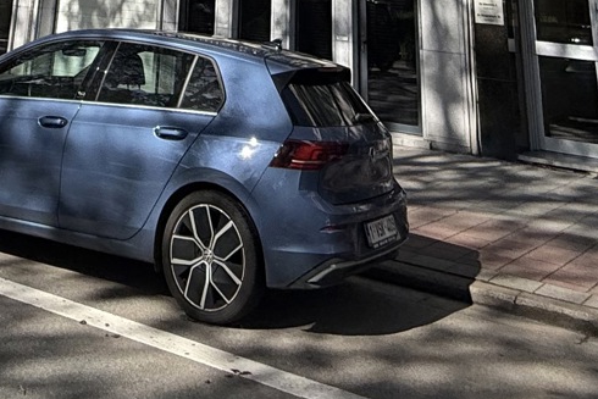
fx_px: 947
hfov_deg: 34.5
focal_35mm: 57
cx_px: 166
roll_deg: -4.9
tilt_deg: +26.5
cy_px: -456
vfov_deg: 16.4
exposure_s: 1/1795
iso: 50
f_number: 2.2
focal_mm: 2.22
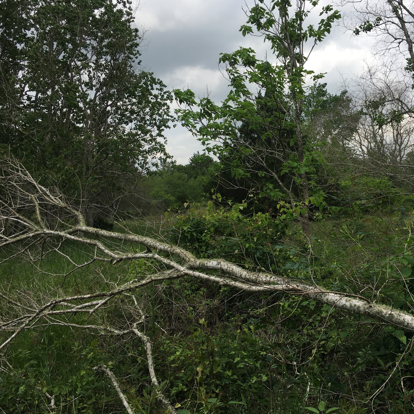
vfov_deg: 47.2
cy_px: 205
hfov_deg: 46.6
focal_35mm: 35
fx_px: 474
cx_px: 272
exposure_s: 1/1221
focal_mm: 4.15
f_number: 2.2
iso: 25
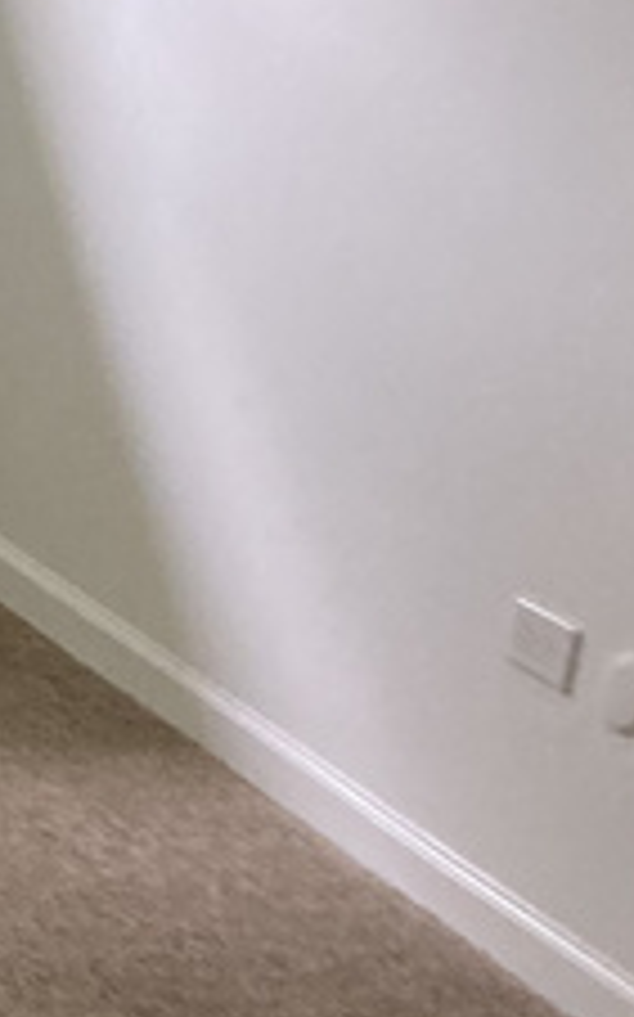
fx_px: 3931
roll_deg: -6.5
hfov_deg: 8.4
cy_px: 666
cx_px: -935
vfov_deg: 14.7
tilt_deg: -16.8
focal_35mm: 142
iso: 250
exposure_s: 1/60
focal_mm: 3.99
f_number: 1.8
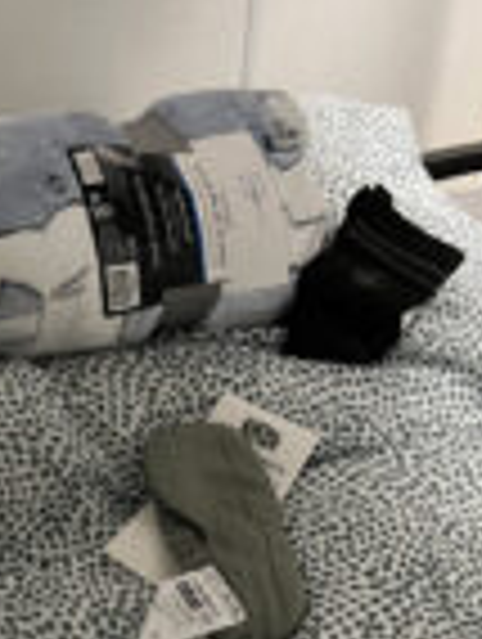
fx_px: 1185
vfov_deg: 28.7
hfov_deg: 23.0
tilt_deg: -42.8
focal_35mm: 64
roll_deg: -5.0
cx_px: 232
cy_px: 603
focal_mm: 5.7
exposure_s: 1/60
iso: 500
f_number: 1.5
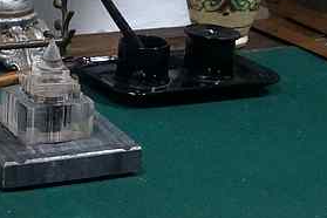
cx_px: -32
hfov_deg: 17.1
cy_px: 17
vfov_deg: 11.7
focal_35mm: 116
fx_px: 1054
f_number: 4
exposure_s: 1/60
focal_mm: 18
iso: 1250
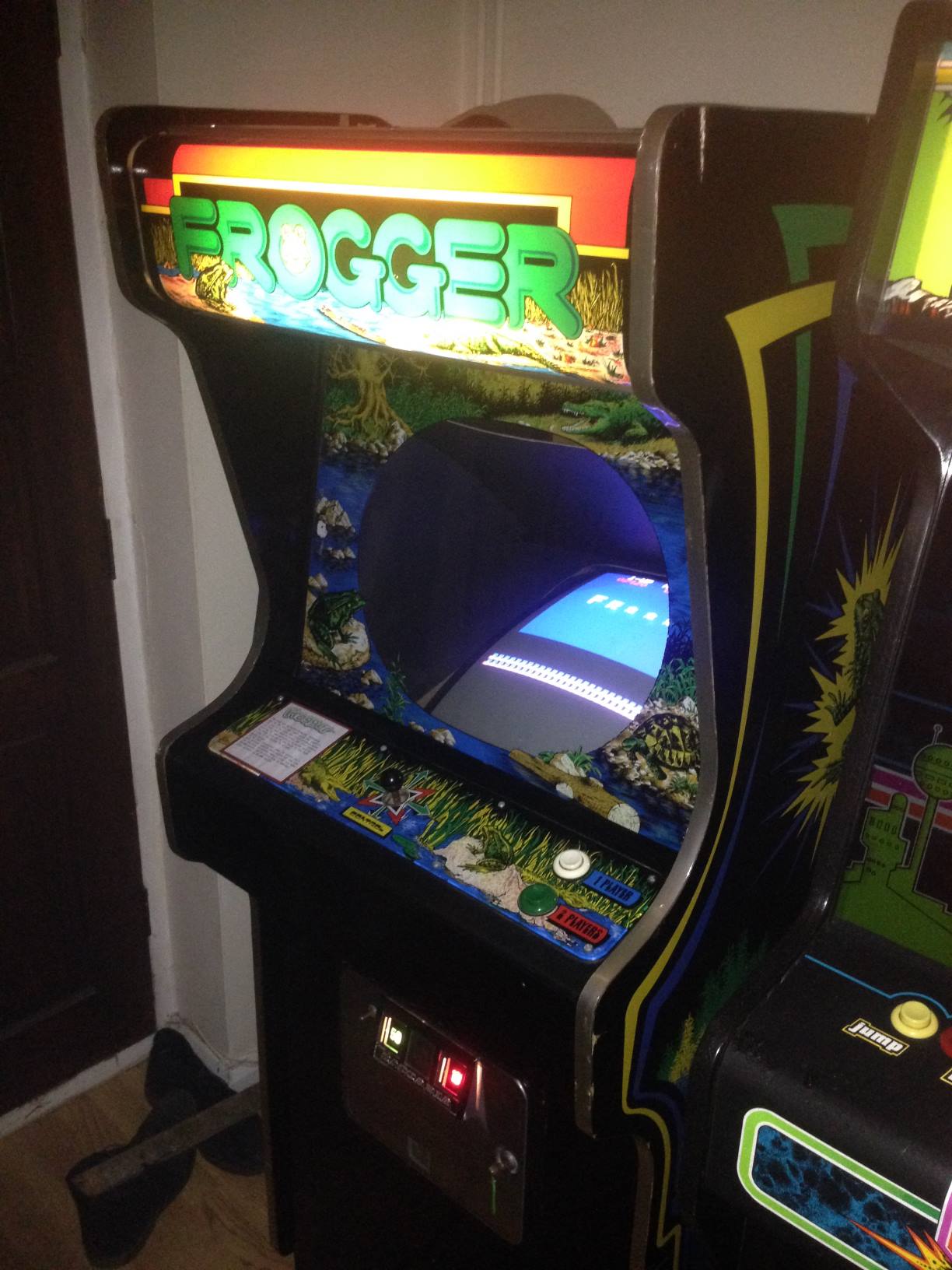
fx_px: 1210
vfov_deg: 55.4
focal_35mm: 33
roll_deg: -3.3
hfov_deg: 42.9
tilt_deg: -25.4
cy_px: 635
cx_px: 476
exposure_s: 1/16
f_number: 2.4
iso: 400
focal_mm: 4.12
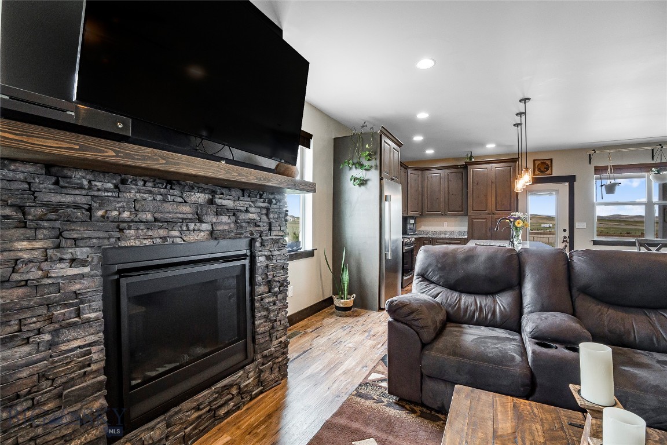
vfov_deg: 77.3
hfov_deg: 100.4
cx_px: 334
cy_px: 222
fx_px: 278
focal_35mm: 15
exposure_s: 1/25
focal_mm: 10
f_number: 7.1
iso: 800
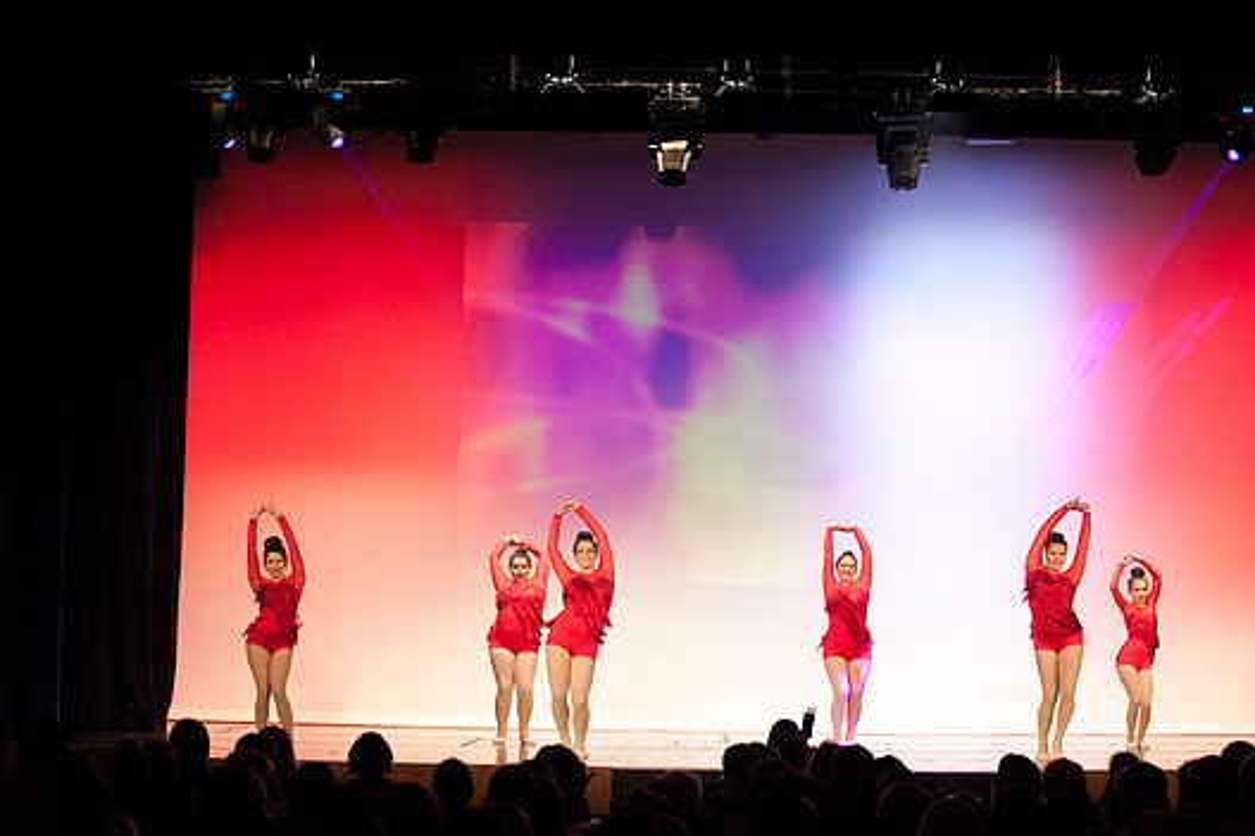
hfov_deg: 26.3
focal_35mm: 77
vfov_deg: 17.7
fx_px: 2683
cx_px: 653
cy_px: 419
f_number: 4
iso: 3200
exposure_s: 1/200
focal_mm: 70
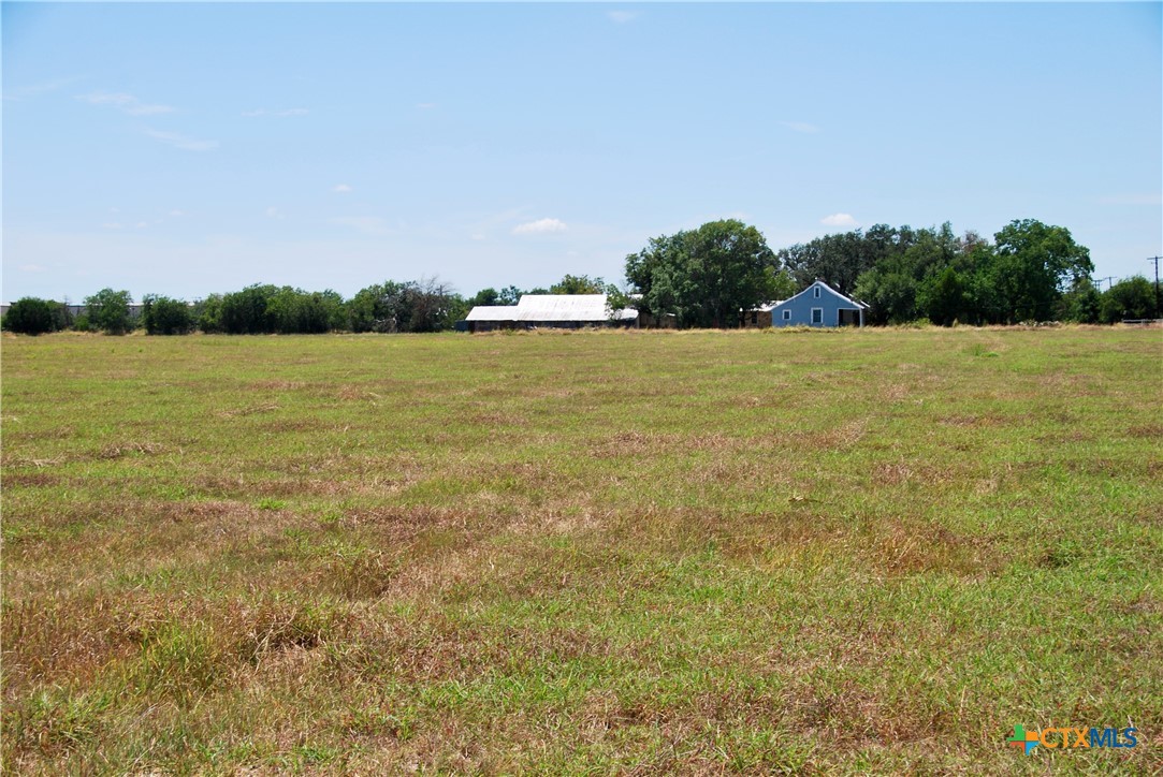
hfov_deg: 30.5
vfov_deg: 20.6
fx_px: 2134
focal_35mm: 66
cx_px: 582
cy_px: 388
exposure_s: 1/250
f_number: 8
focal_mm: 44
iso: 100
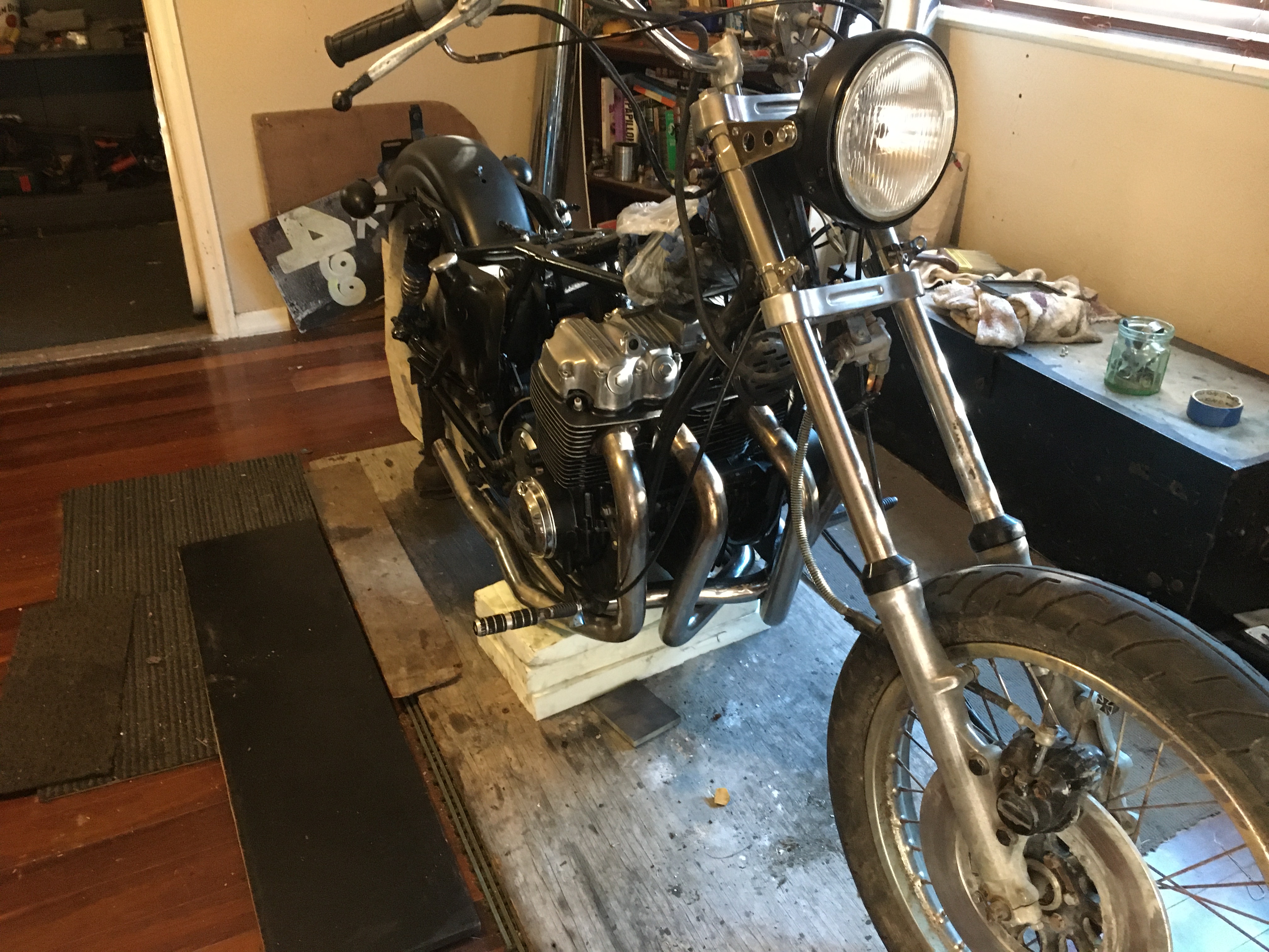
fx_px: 1063
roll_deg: -0.3
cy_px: 476
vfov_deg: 48.2
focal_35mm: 29
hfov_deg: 61.7
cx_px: 634
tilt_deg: -27.3
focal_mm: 4.15
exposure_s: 1/17
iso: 320
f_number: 2.2
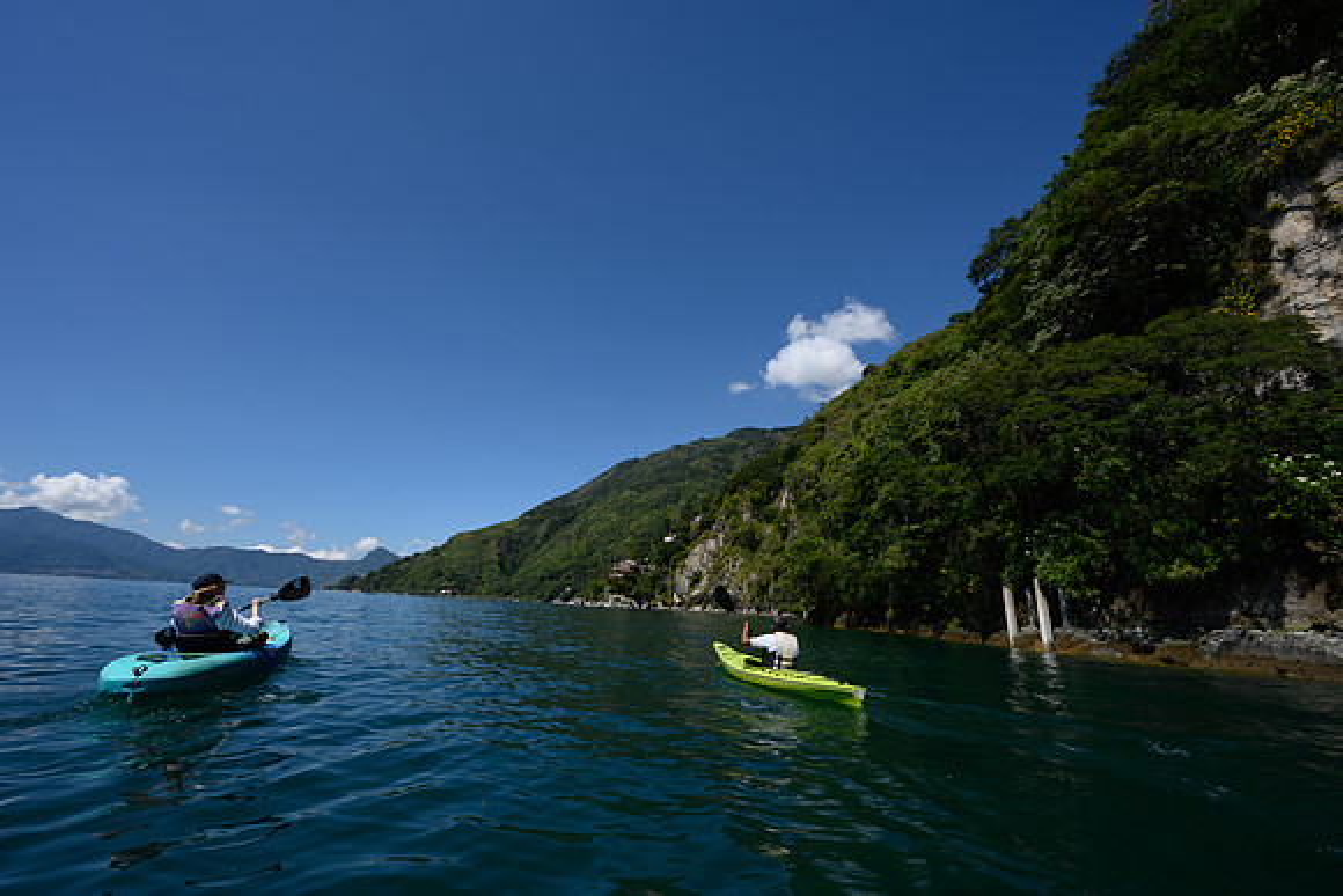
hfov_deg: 104.2
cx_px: 672
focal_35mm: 14
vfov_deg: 81.2
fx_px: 522
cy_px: 448
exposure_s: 1/250
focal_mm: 14
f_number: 9
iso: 80
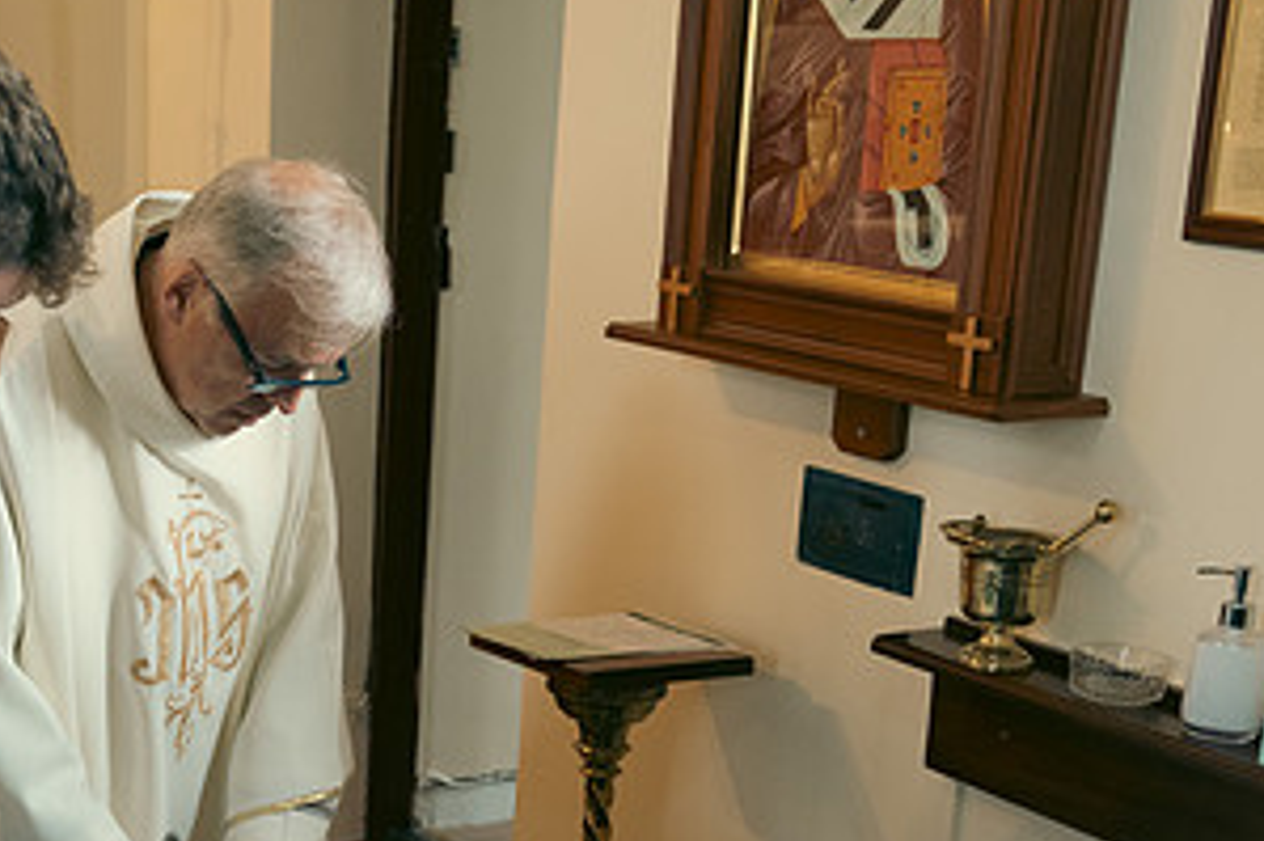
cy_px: 687
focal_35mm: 66
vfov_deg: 20.3
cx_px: 245
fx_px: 2316
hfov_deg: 29.8
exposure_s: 1/200
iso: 2500
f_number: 3.5
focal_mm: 34
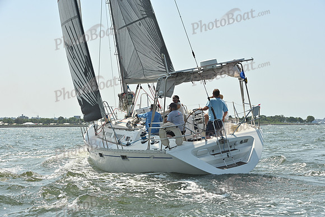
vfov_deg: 19.5
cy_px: 108
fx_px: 632
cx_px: 162
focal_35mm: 70
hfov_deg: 28.8
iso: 320
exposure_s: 1/1250
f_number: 8
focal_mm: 70
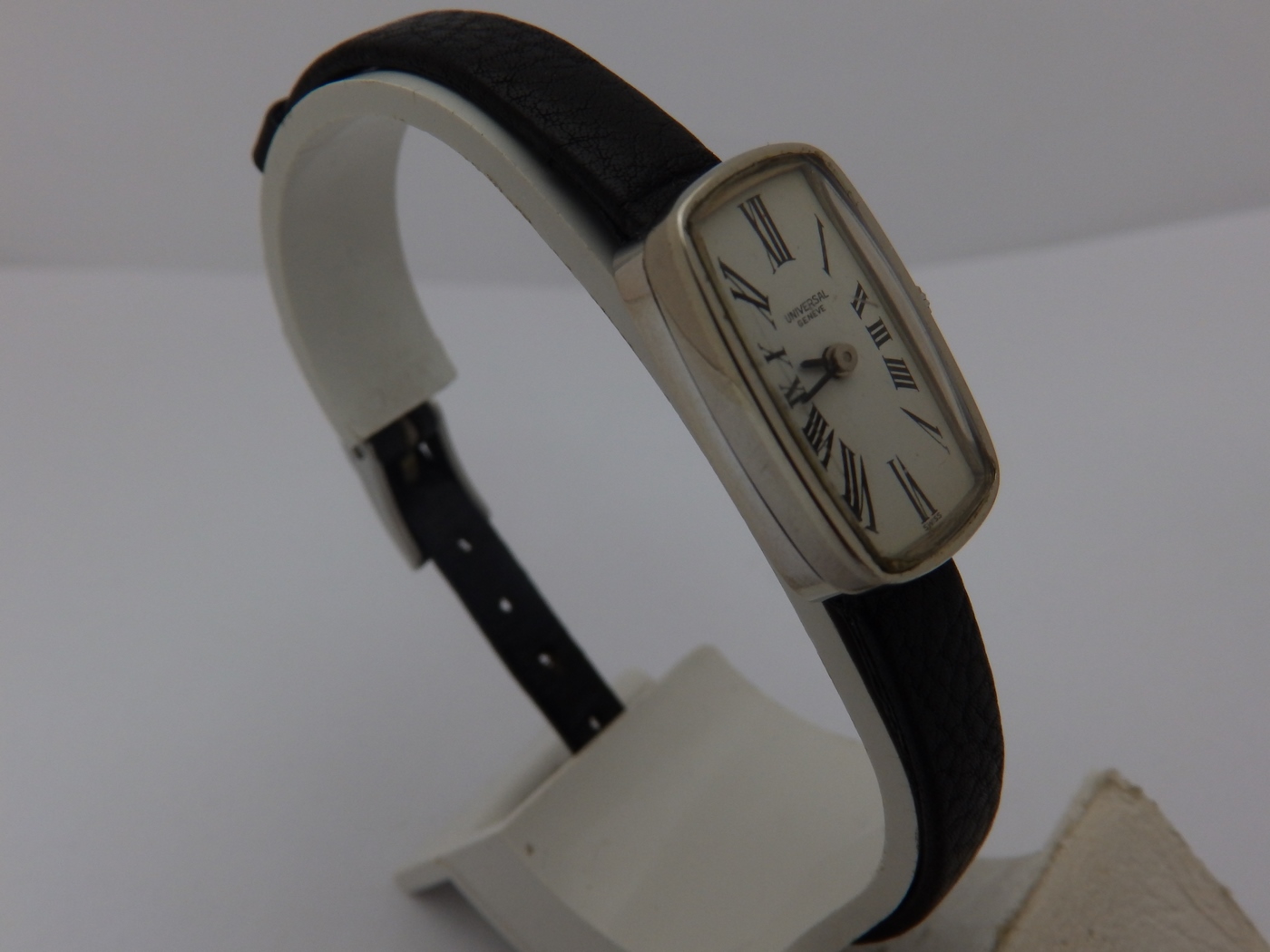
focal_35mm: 32
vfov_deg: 44.2
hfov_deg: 56.8
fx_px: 1174
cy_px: 476
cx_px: 635
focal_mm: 5.7
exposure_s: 1/30
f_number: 3.7
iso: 160
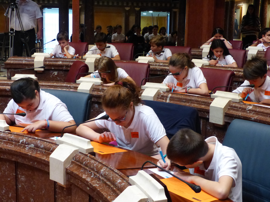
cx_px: 135
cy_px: 101
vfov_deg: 29.1
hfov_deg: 38.2
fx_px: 390
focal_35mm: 50
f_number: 2.8
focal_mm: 9.1
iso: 800
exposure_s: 1/60
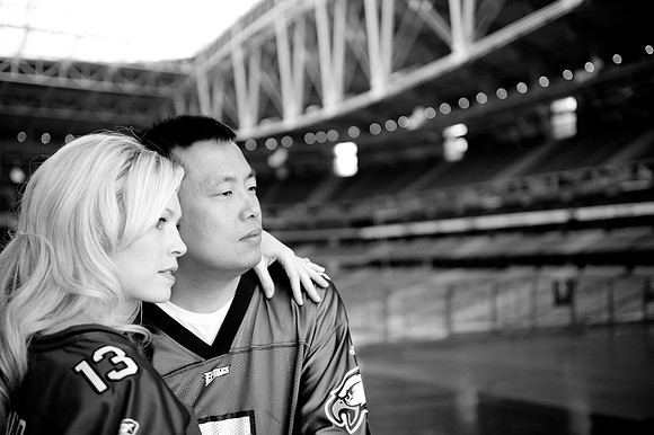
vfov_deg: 28.0
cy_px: 218
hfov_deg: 41.1
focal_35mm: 48
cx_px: 327
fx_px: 871
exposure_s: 1/1000
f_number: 2.8
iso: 1600
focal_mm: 48
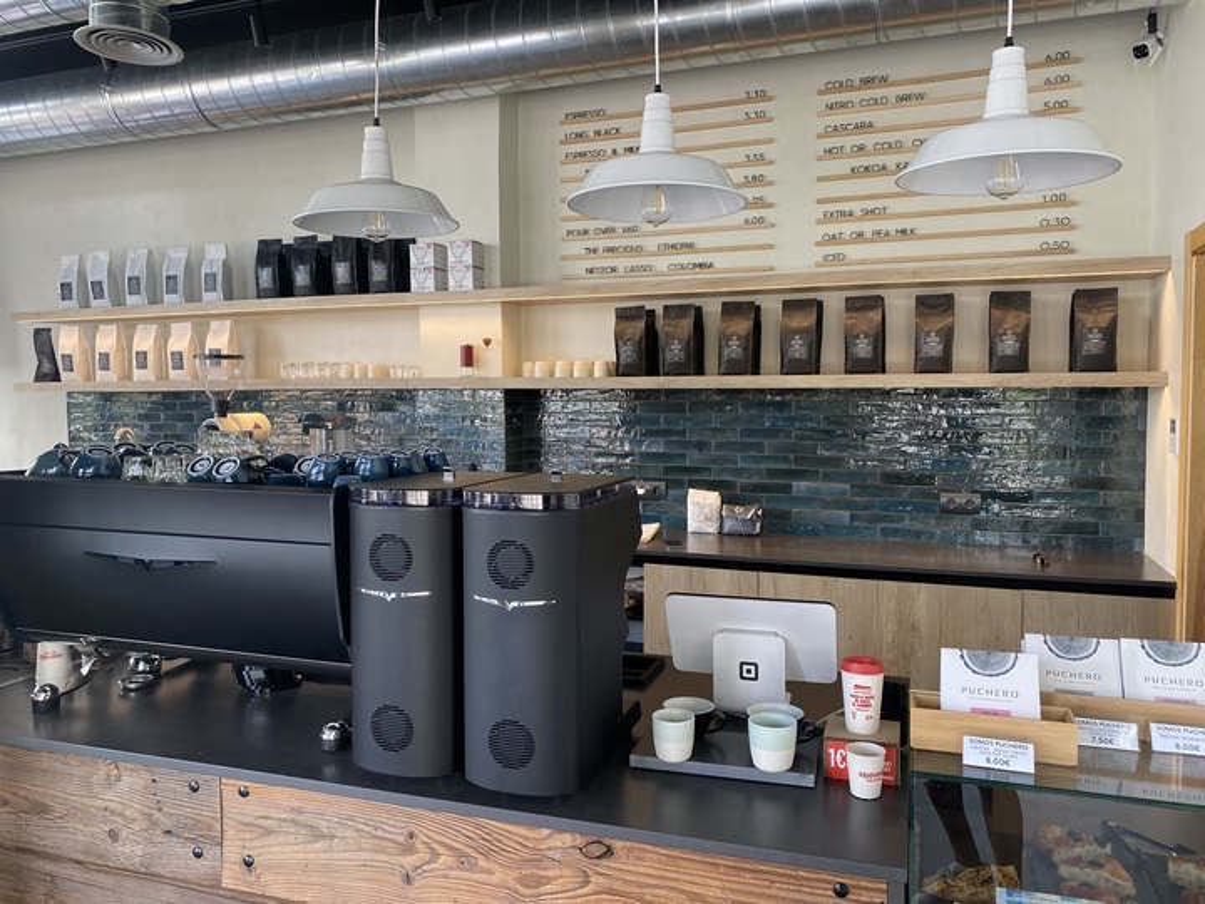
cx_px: 602
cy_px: 452
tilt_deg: -4.5
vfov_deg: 53.1
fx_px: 905
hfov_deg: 67.3
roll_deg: +0.4
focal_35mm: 26
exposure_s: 1/121
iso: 80
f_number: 1.8
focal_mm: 4.25
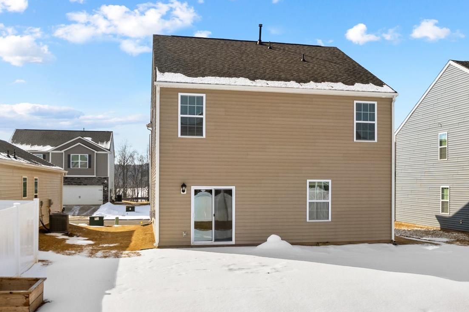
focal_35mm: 41
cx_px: 300
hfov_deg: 46.9
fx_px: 534
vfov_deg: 32.5
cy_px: 181
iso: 120
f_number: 2.8
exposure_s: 1/3000
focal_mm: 8.38
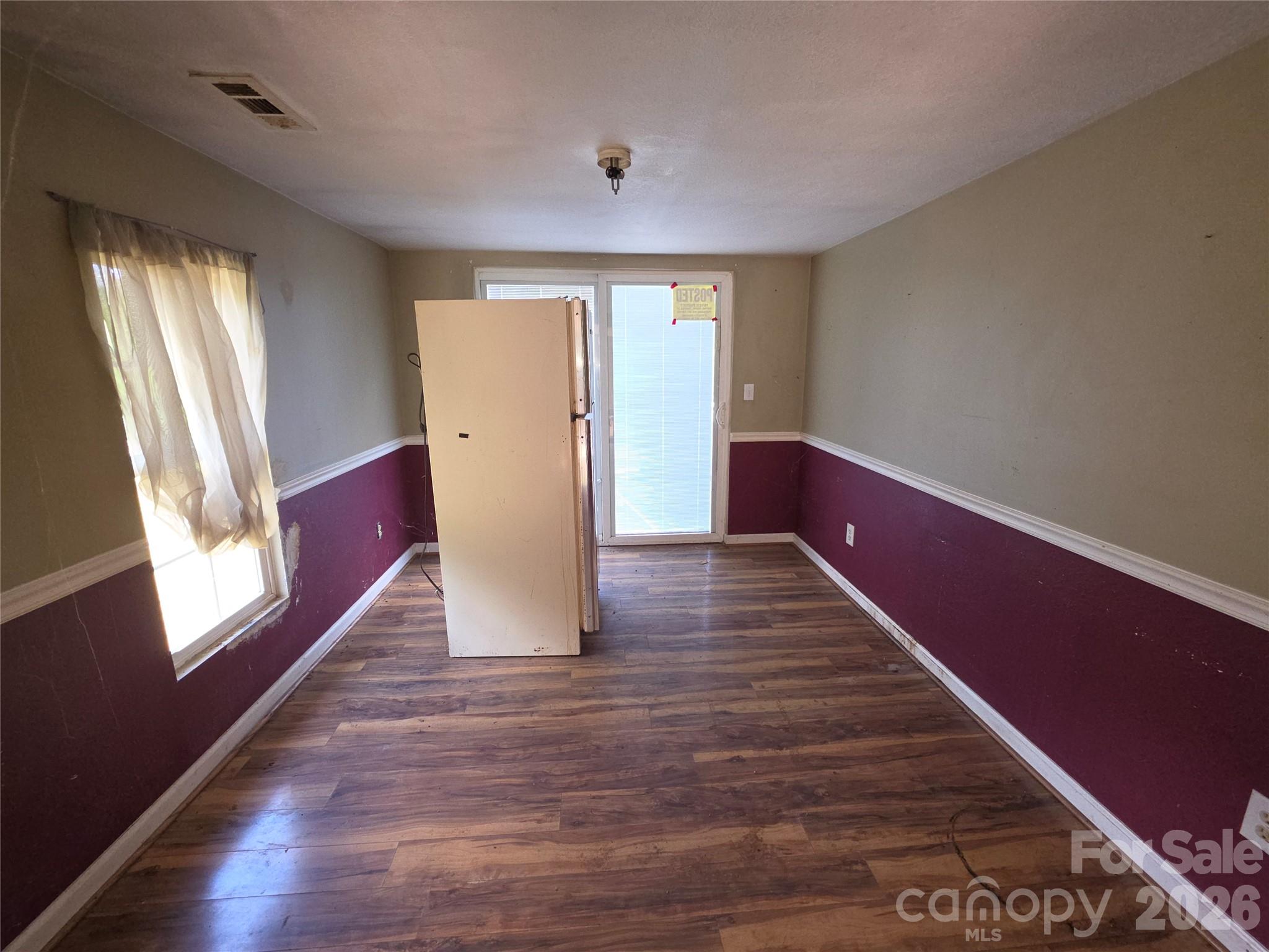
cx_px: 634
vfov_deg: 89.9
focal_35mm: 13
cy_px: 476
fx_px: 477
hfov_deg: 106.2
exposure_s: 1/60
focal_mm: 2.2
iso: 100
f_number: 1.9
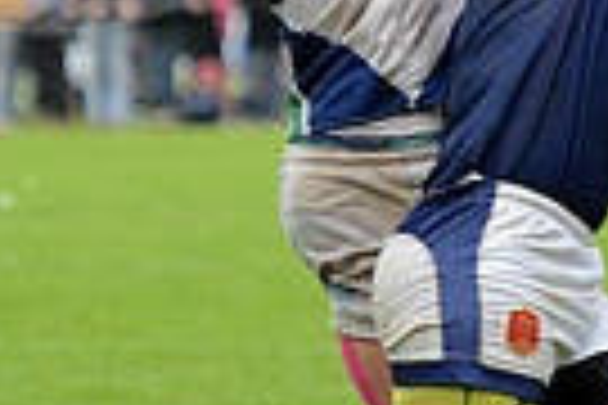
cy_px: -286
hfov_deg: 2.7
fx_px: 12733
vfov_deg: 1.8
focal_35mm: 754
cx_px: 820
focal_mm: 175
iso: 1000
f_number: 4
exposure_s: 1/500
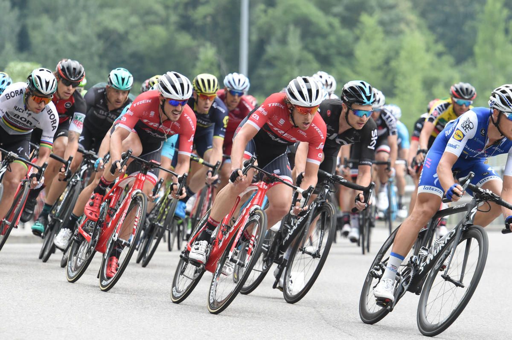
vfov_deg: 5.1
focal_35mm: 270
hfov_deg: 7.6
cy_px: 170
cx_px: 256
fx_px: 3837
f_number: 8
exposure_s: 1/1000
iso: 4000
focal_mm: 270
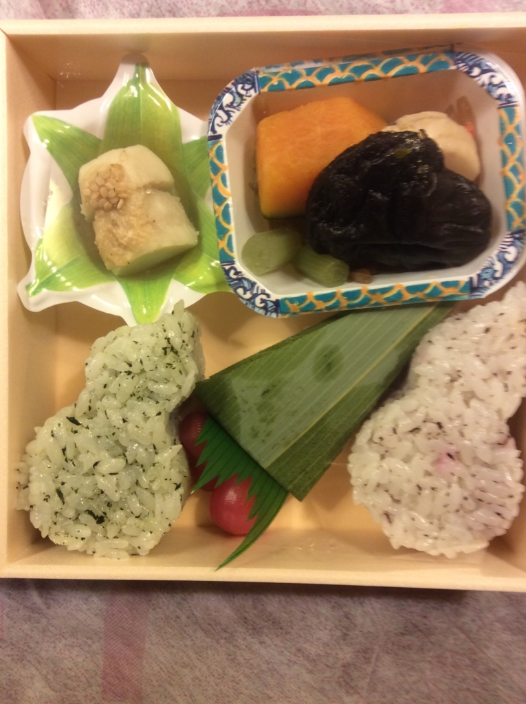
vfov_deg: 56.9
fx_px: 650
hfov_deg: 44.1
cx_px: 263
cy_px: 352
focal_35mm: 32
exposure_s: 1/24
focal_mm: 3.3
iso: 80
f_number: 2.4
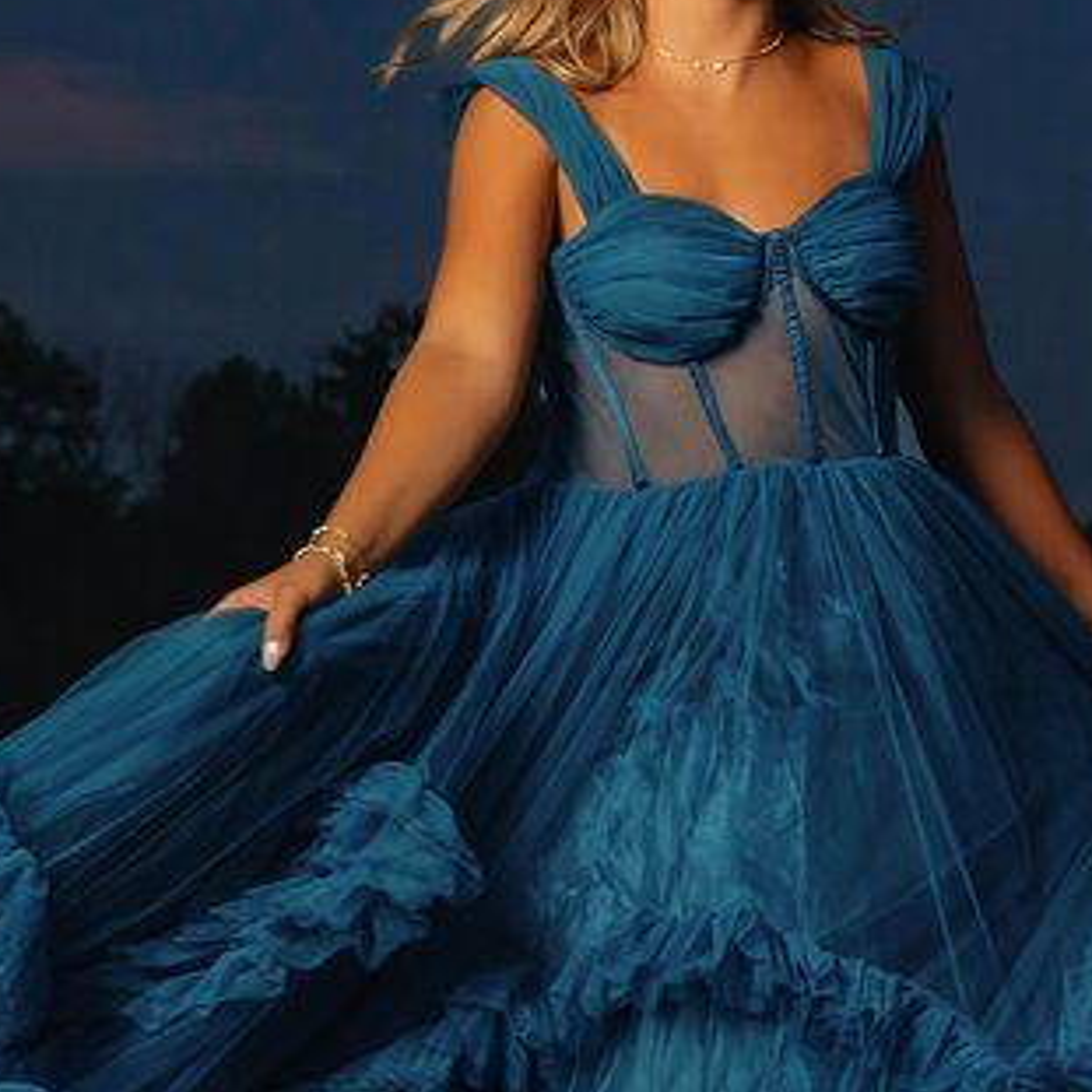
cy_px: 33
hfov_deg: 15.2
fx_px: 4104
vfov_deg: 14.9
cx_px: 562
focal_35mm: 115
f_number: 5
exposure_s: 1/320
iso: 320
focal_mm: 35
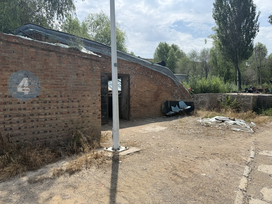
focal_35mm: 24
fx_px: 189
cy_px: 102
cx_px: 136
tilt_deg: -2.0
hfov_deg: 71.6
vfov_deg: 56.8
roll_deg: +1.0
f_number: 1.78
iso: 80
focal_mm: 6.76
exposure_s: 1/4405
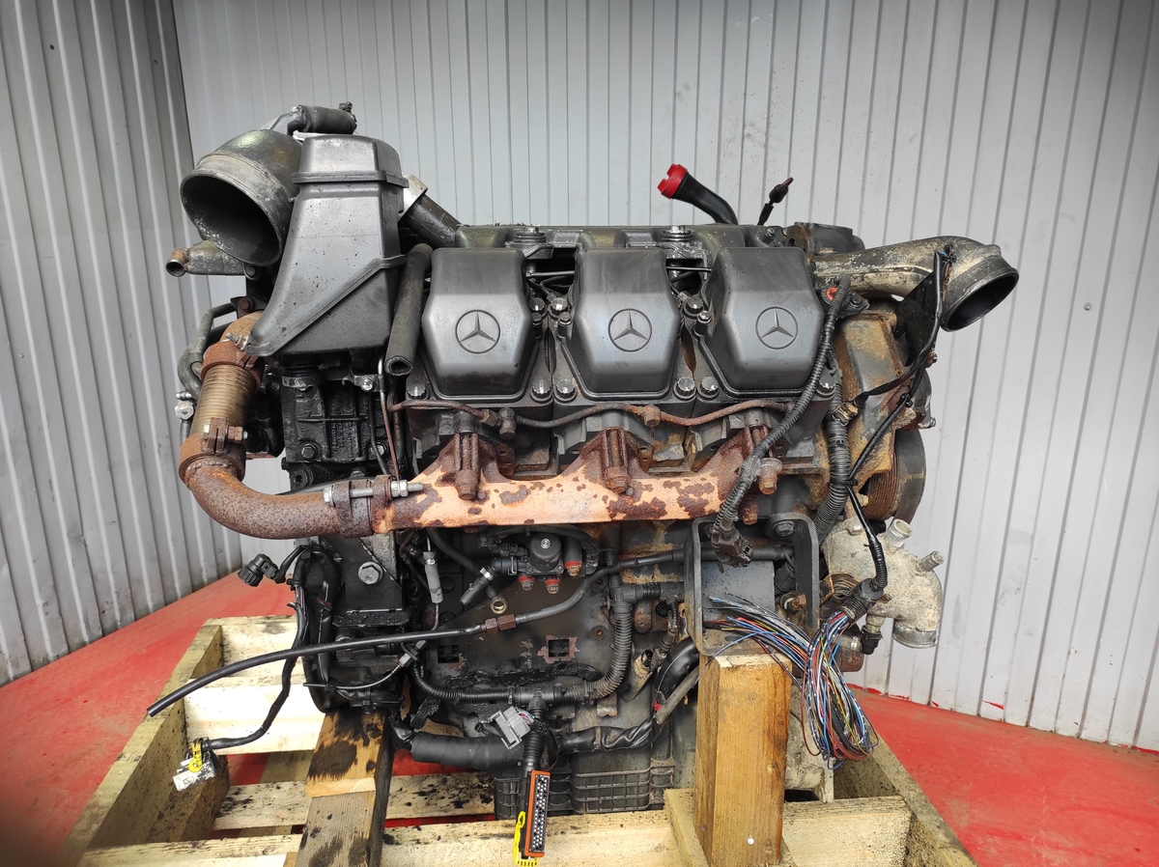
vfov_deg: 54.8
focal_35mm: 25
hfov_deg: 69.4
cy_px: 434
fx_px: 836
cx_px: 580
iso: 100
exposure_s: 1/119
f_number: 1.89
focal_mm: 5.43
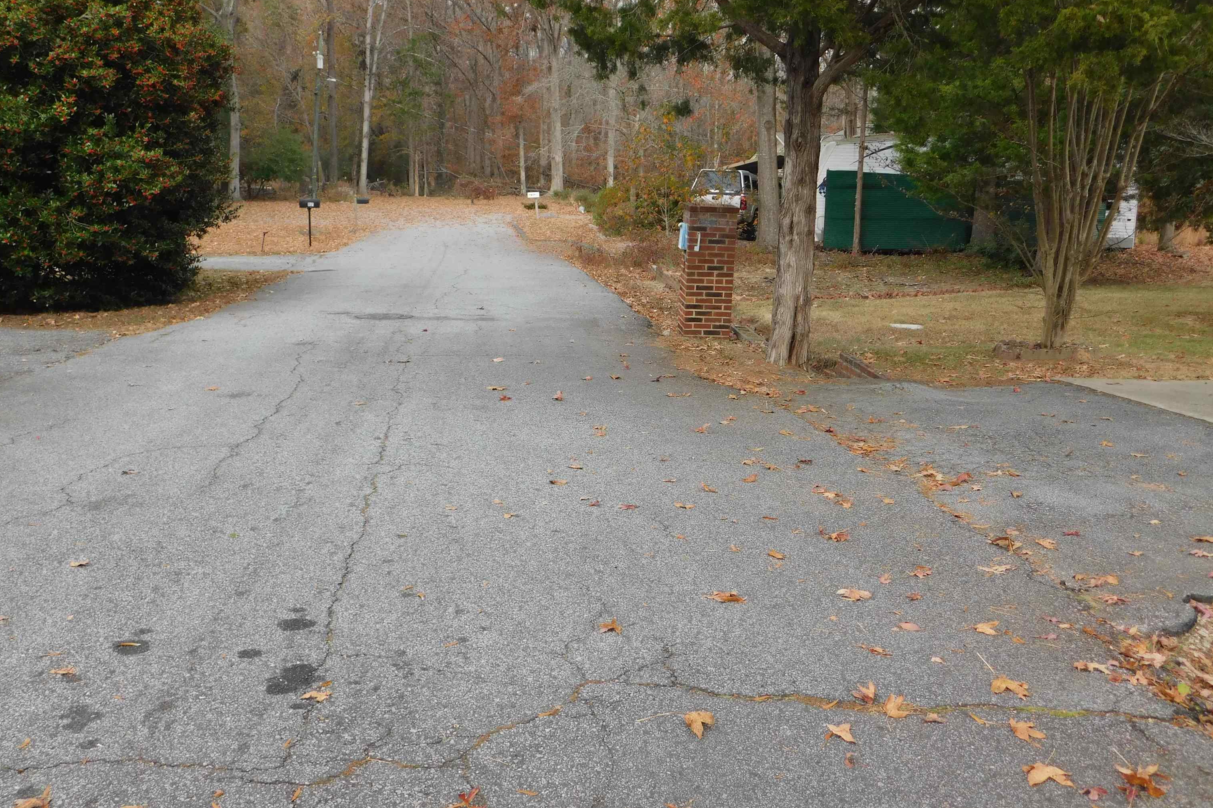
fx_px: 1280
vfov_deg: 35.0
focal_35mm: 38
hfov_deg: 50.7
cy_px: 378
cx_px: 599
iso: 125
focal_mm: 6.3
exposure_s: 1/320
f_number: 3.5
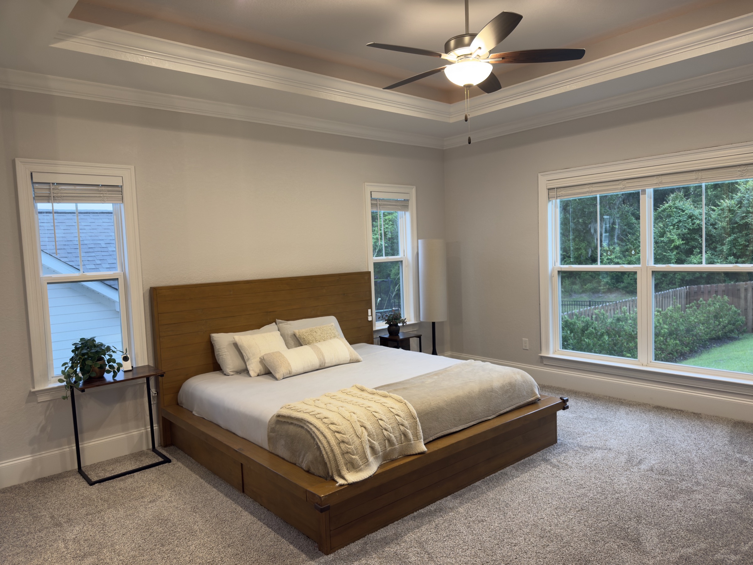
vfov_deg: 56.8
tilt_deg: -3.2
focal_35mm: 24
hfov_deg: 71.6
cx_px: 376
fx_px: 522
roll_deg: +2.1
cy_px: 282
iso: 100
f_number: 1.78
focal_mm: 6.76
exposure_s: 1/60
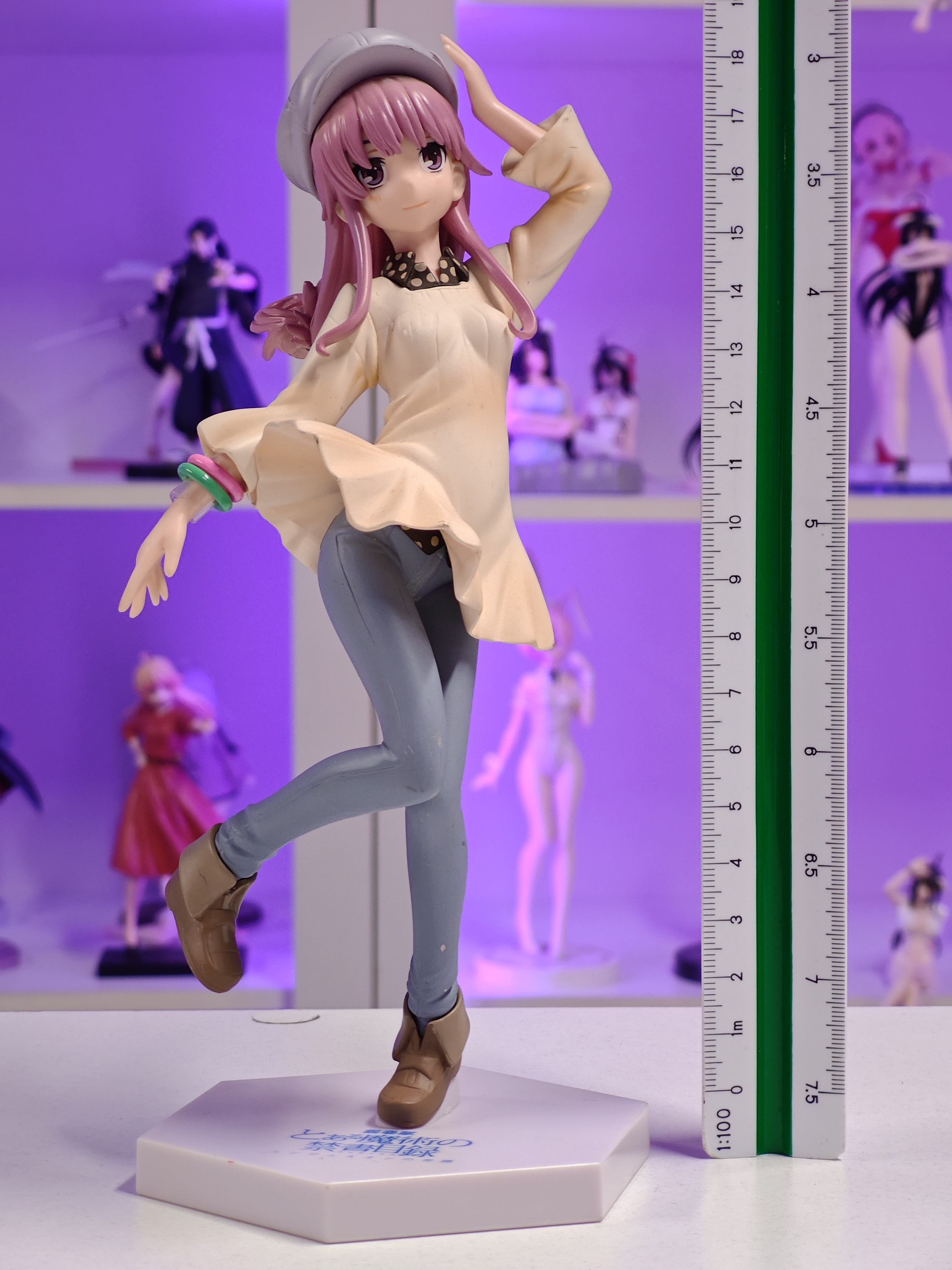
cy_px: 635
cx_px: 476
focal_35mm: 80
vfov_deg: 24.4
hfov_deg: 18.4
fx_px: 2934
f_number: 2.4
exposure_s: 1/19.8
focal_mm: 7.48
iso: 400
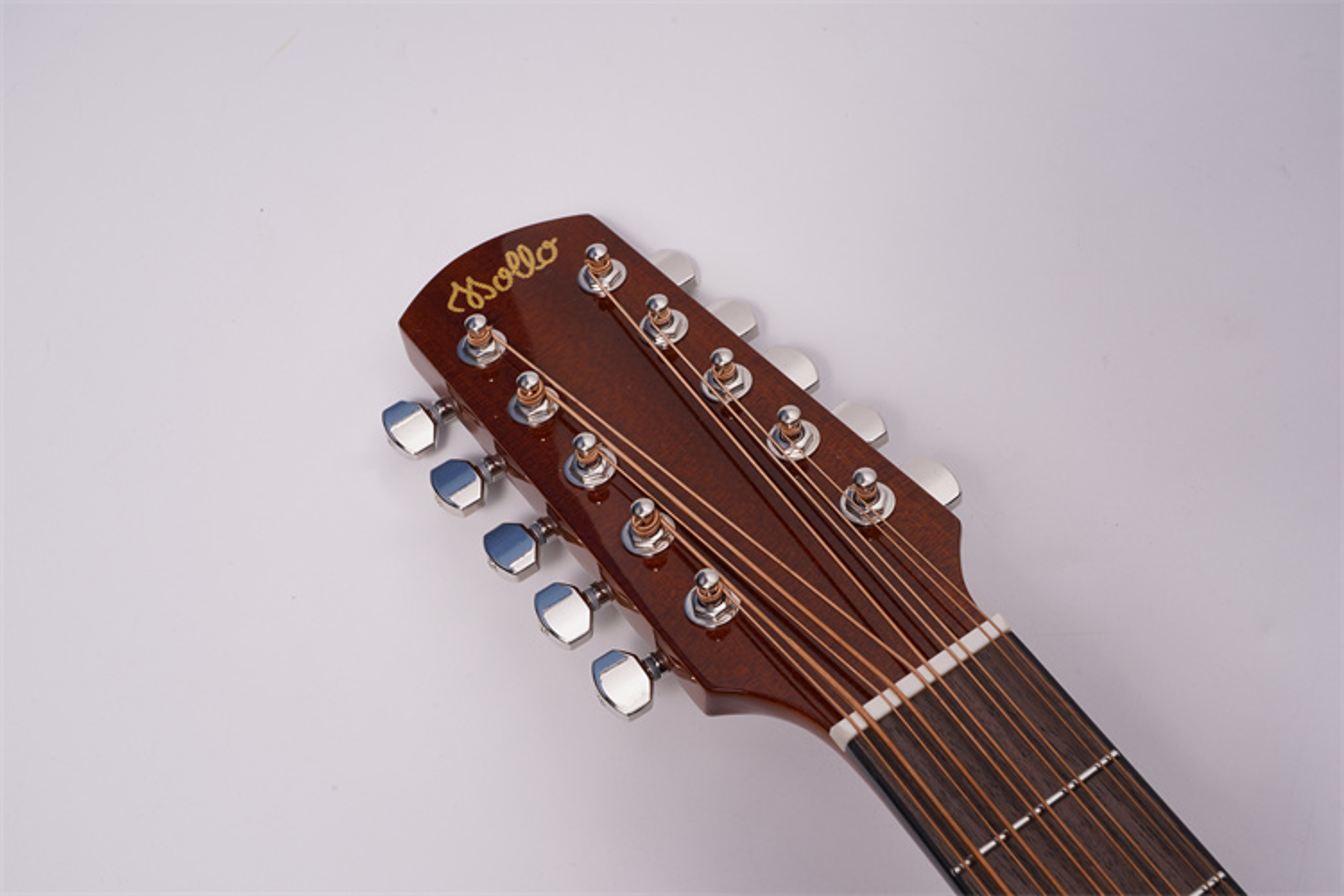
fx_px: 1941
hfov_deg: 38.2
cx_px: 672
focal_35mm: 52
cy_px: 448
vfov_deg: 26.0
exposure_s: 1/125
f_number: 18
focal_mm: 52
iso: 100
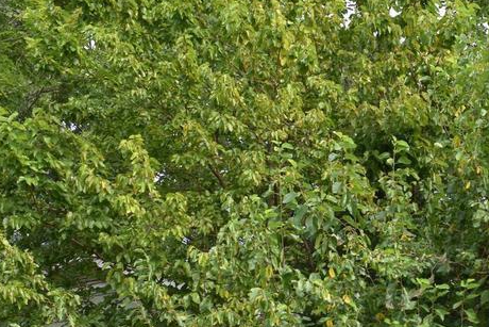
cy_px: 398
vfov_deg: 13.5
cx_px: 439
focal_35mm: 99
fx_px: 1339
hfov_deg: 20.3
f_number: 6.3
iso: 200
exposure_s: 1/250
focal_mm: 21
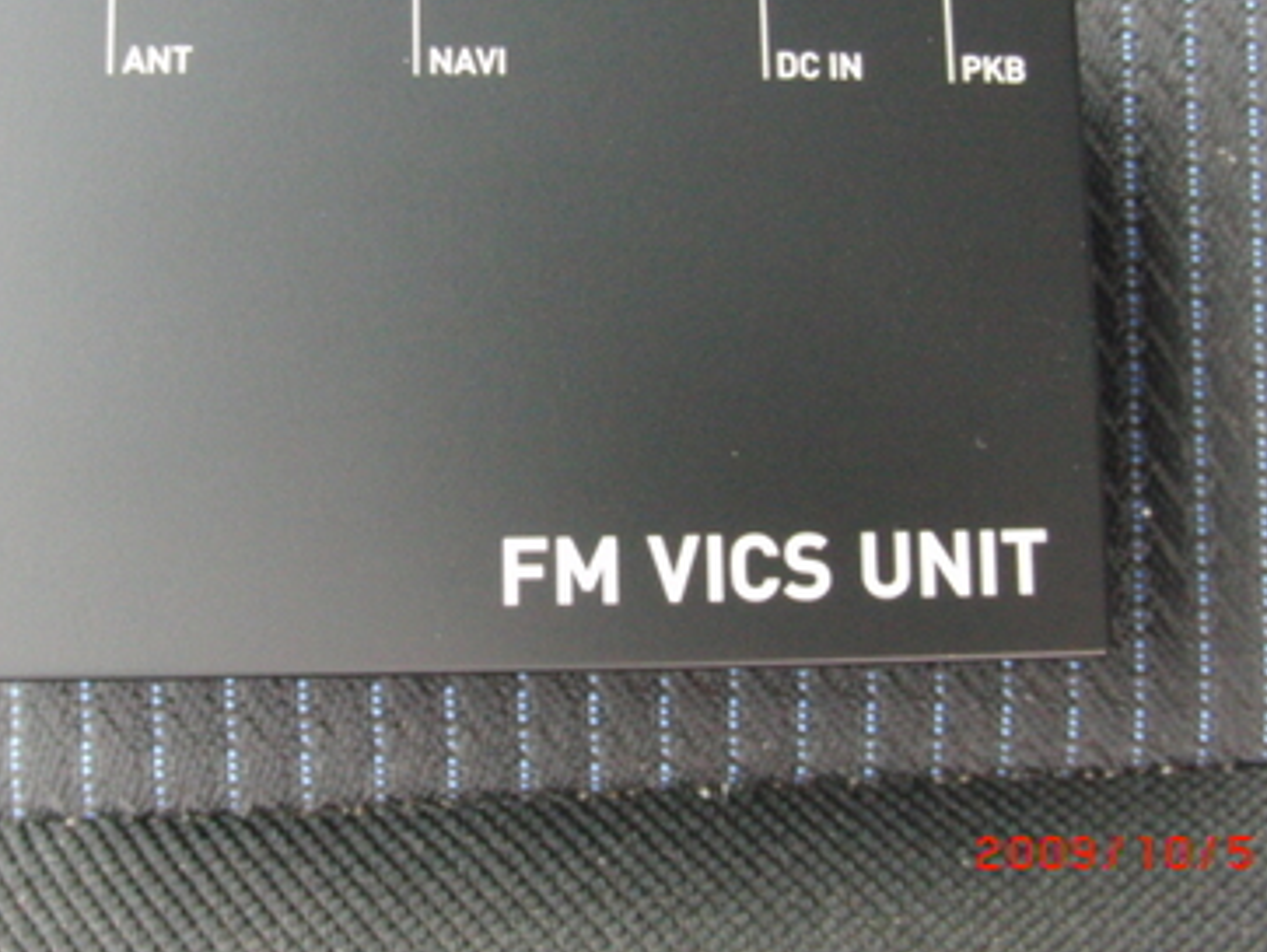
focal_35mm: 49
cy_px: 350
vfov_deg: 29.6
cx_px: 522
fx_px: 1795
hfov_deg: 38.8
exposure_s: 1/80
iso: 500
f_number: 3.6
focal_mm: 6.42
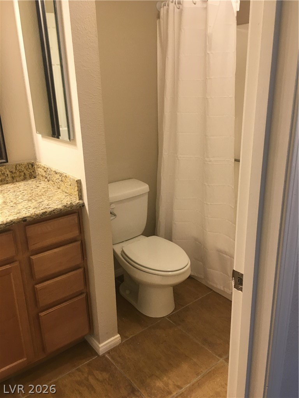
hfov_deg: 48.2
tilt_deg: -17.8
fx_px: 334
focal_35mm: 29
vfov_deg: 61.7
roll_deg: +0.6
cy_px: 199
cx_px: 150
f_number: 2.2
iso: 80
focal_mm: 4.15
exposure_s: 1/30
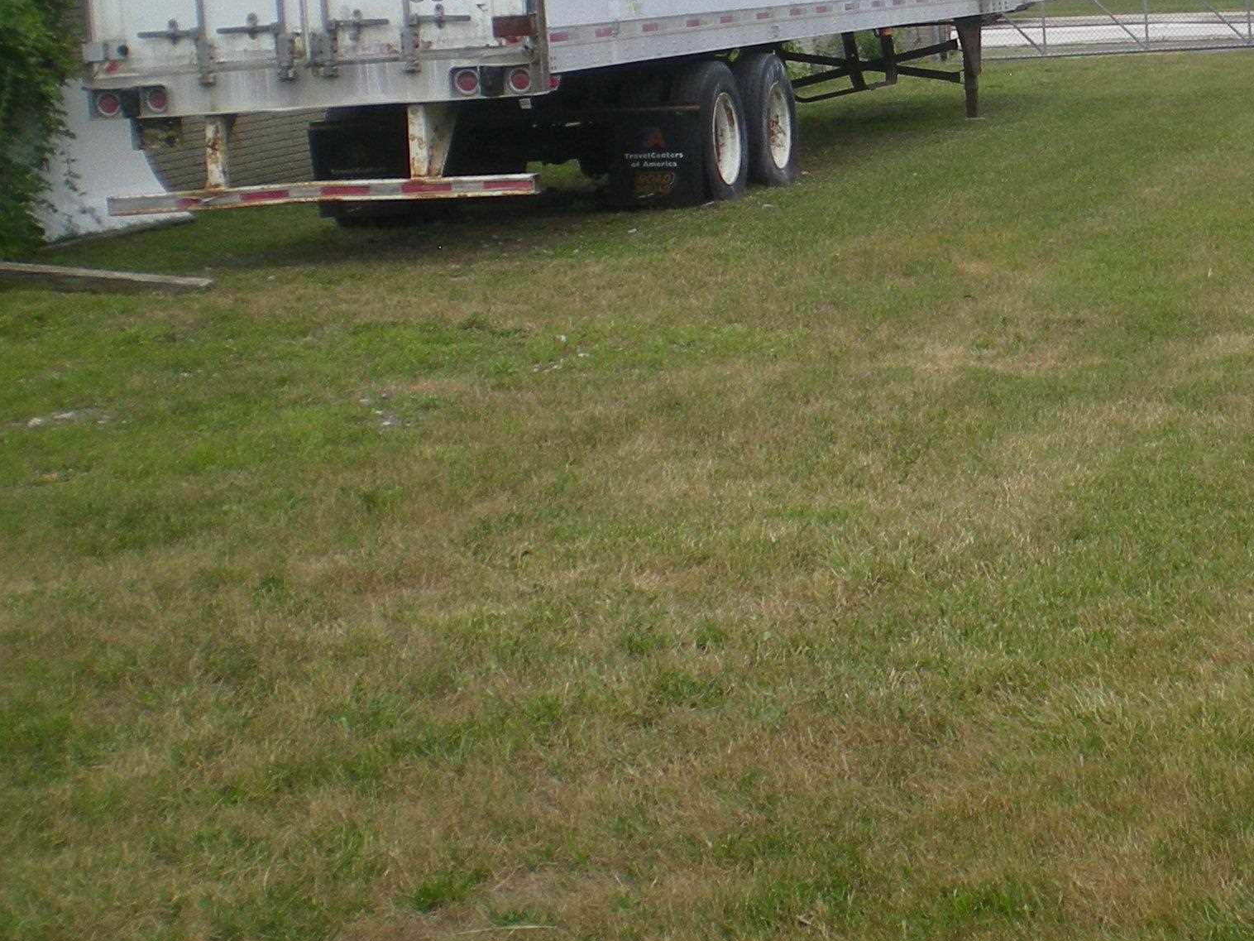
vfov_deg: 18.9
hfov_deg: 24.5
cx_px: 1164
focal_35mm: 77
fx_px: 2789
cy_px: 142
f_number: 4.6
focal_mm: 6.3
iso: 50
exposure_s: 1/202
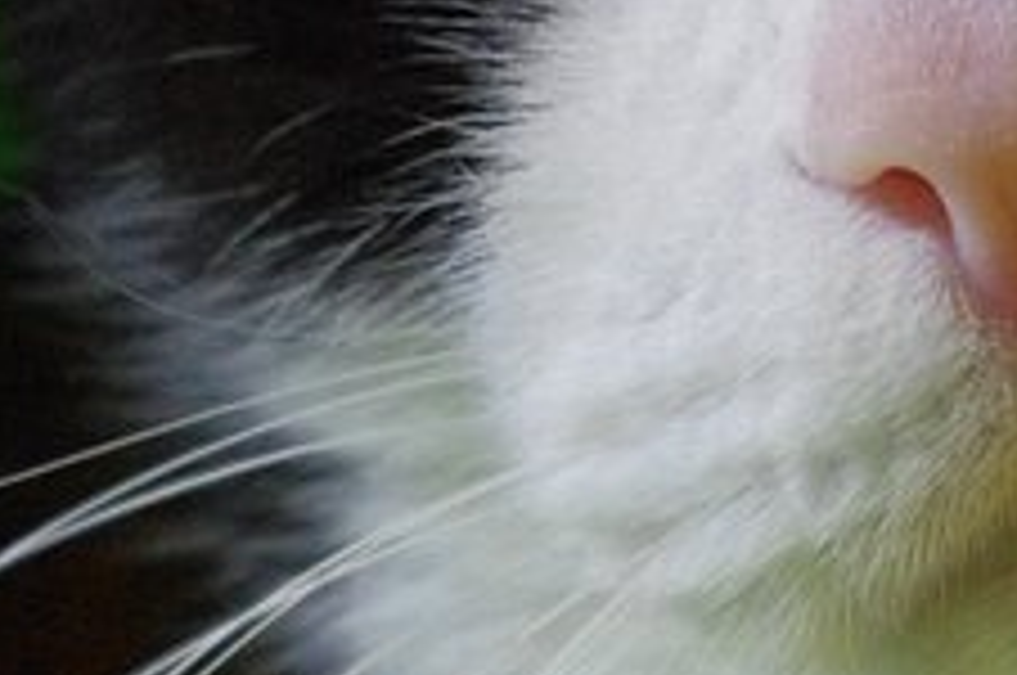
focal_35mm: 236
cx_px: 522
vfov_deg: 5.8
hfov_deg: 8.7
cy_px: 731
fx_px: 6657
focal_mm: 35
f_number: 5.6
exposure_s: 1/30
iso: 3200
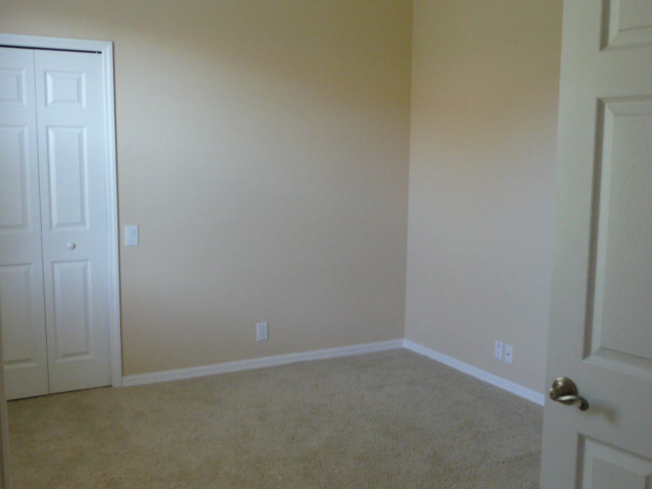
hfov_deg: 50.1
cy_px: 244
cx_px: 326
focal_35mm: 37
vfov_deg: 38.7
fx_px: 697
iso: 320
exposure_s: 1/30
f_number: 3.3
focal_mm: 4.7
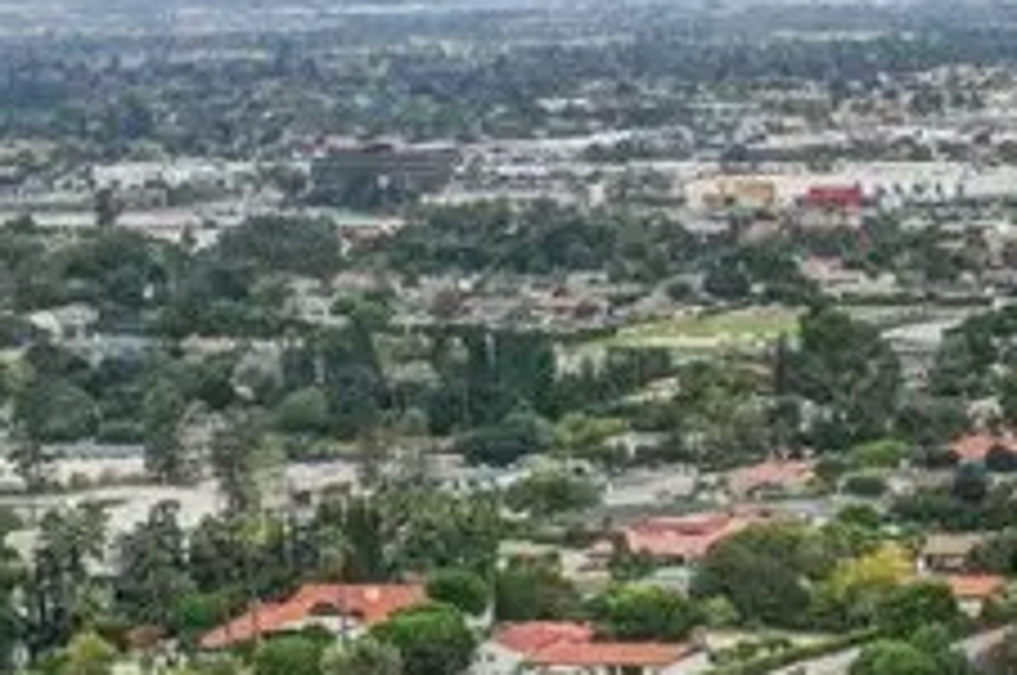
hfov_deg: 13.2
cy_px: 500
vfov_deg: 10.7
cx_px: 2246
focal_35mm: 127
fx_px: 3583
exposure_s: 1/800
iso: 100
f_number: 6.3
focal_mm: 10.3
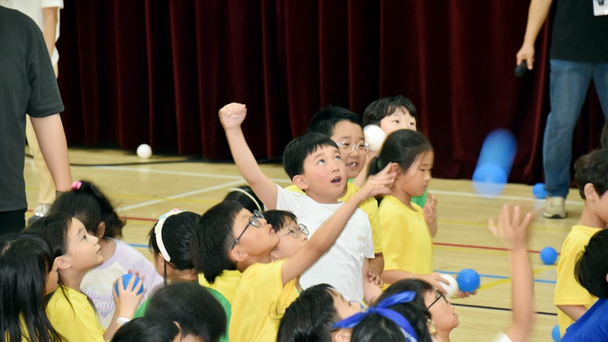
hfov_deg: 9.1
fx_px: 3820
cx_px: 304
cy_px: 175
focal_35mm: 237
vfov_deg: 5.1
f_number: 6
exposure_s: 1/60
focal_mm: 150
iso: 1800
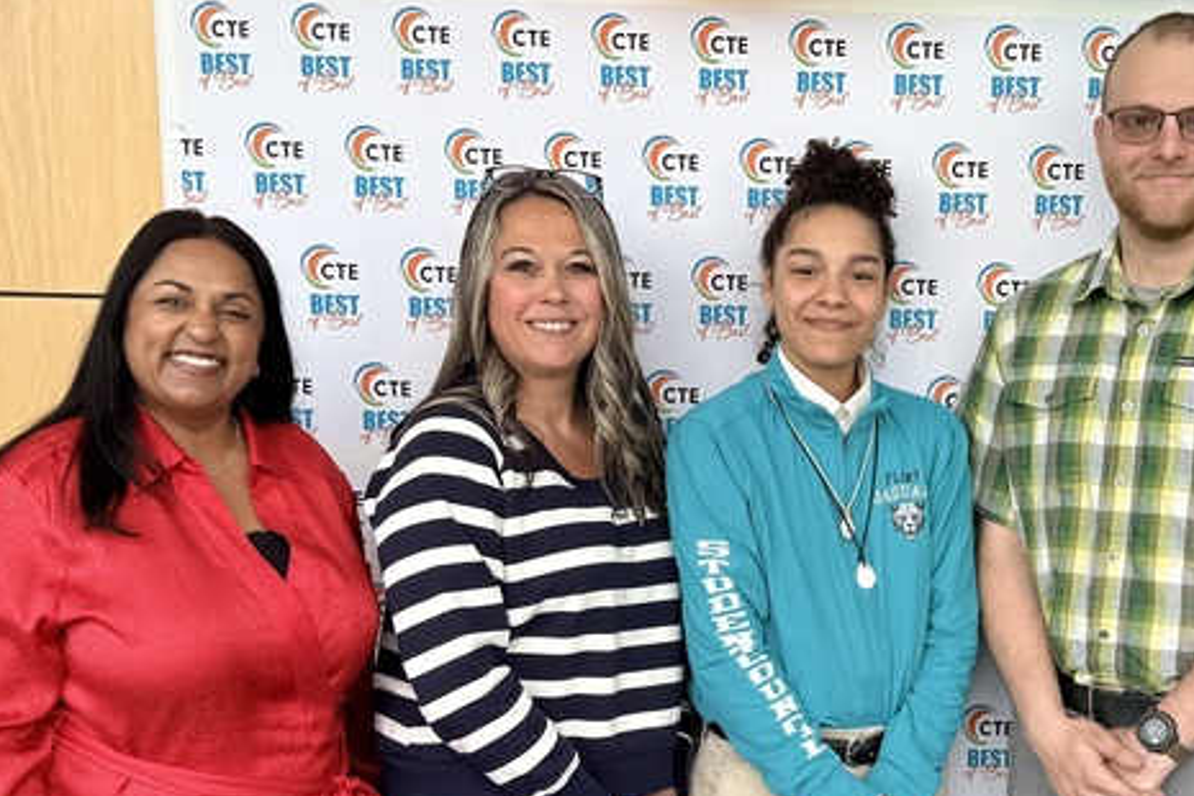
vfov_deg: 24.5
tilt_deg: -9.2
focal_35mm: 55
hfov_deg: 35.5
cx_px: 894
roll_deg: -1.4
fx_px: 1824
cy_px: 547
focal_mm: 6.76
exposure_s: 1/435
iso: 80
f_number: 1.78
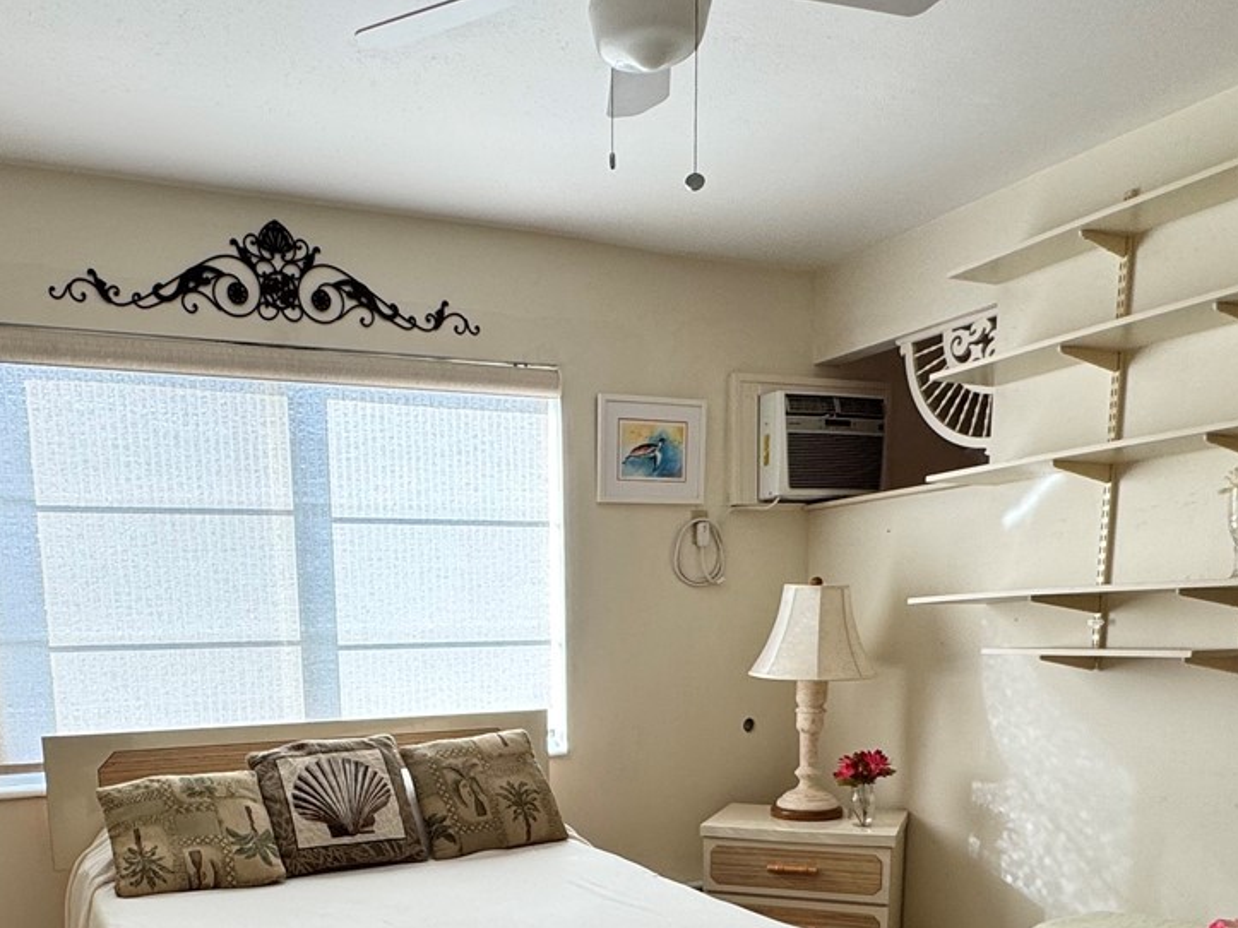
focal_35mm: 31
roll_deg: +1.3
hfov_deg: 57.8
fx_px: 1108
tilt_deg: -10.5
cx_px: 479
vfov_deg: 41.8
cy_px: 834
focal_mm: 2.22
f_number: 2.2
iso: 80
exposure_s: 1/99
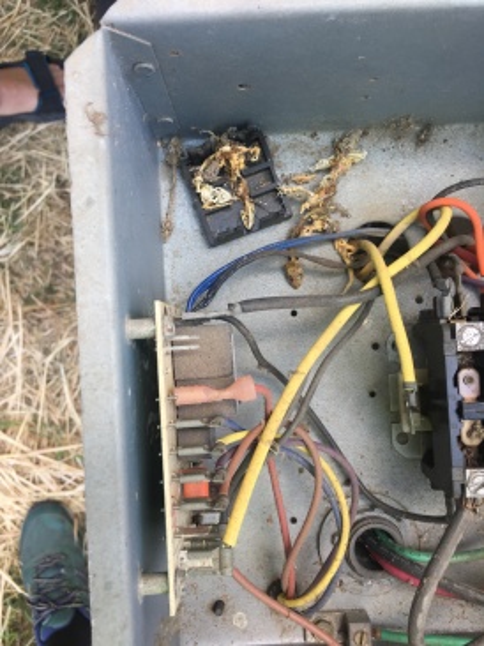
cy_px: 323
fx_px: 541
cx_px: 242
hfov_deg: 48.2
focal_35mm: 29
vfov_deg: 61.7
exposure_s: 1/120
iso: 25
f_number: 2.2
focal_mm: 4.15
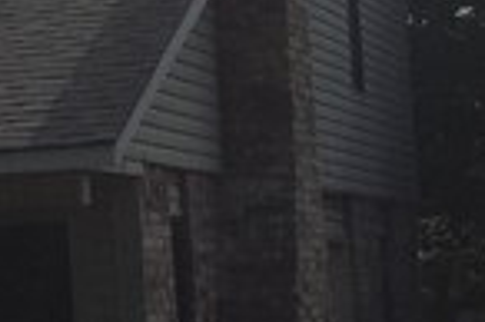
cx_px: -242
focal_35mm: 212
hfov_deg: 9.4
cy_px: 186
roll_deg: +1.4
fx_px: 2853
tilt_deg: +3.8
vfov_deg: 6.5
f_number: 2.2
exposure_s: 1/3049
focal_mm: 4.15
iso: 32
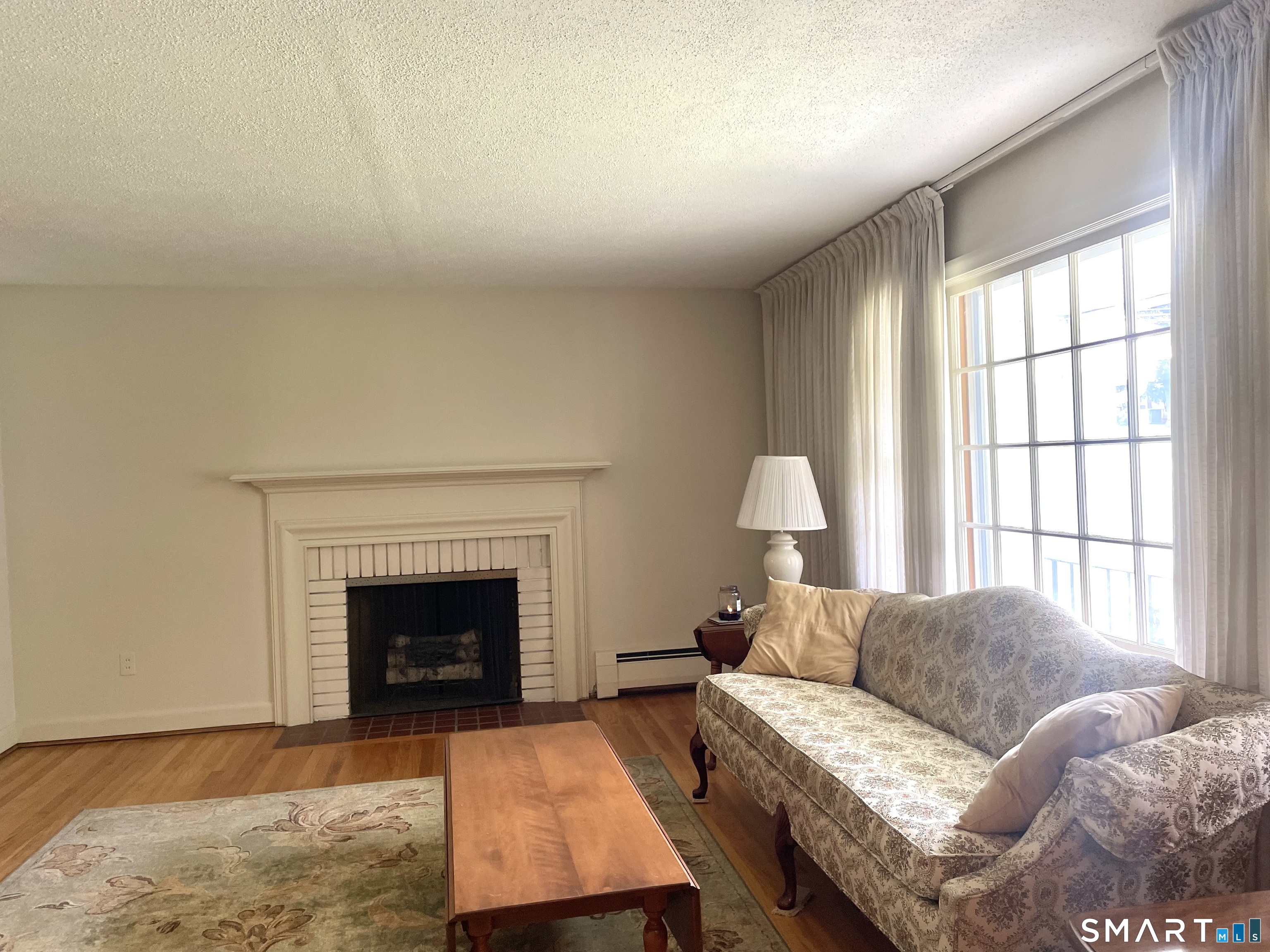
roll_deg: +2.6
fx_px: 954
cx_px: 635
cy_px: 476
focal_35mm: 26
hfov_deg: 67.3
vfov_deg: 53.1
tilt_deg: -0.3
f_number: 1.6
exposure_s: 1/60
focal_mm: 4.2
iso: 160
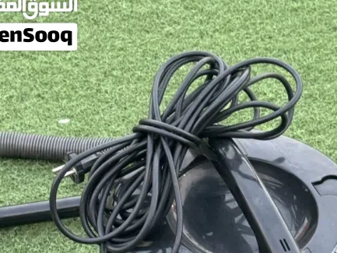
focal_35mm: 71
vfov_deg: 20.7
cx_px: 195
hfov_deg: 27.4
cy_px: 163
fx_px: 691
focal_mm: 6.76
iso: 125
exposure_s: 1/50
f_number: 1.78
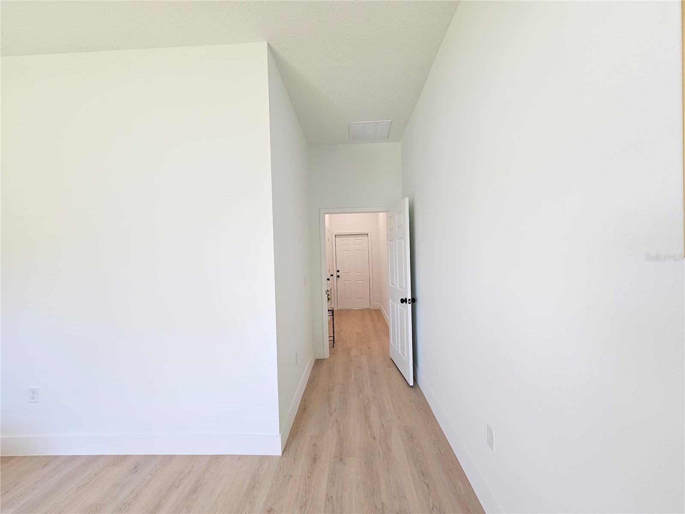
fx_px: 257
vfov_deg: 89.9
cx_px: 342
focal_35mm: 13
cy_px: 257
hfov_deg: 106.2
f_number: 2.2
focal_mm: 2.2
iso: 64
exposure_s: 1/60
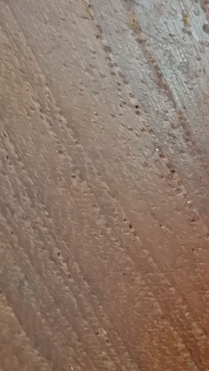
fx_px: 1035
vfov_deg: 20.2
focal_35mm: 105
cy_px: 84
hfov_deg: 11.3
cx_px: 261
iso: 80
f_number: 2.2
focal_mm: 3.21
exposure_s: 1/33.3
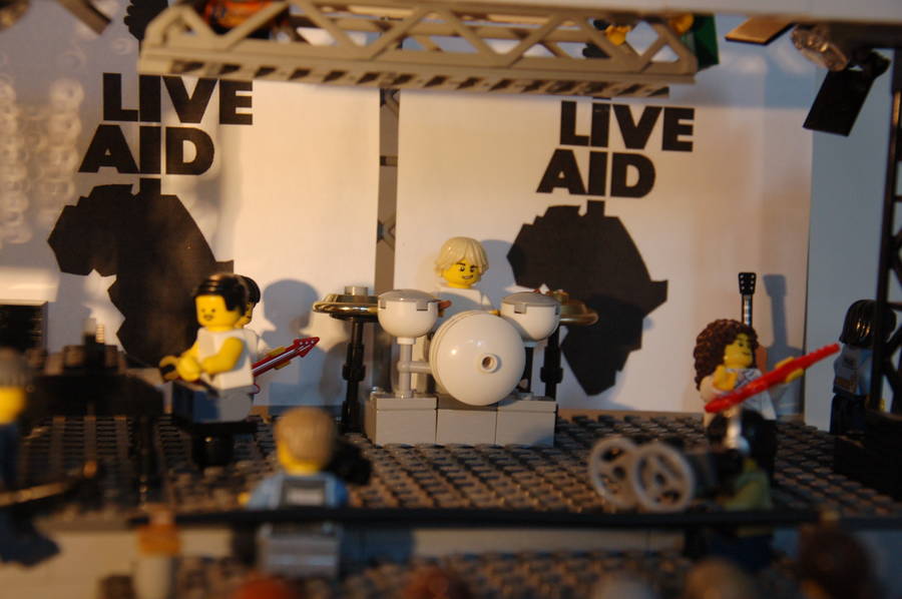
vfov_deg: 18.1
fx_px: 1877
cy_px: 300
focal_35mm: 75
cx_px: 451
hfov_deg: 27.0
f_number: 5
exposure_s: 1/40
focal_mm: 50
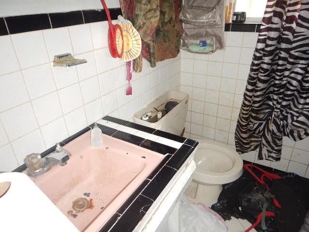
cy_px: 116
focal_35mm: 24
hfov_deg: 71.6
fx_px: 214
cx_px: 154
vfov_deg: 56.8
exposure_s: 1/30
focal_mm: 4.3
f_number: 2.8
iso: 200
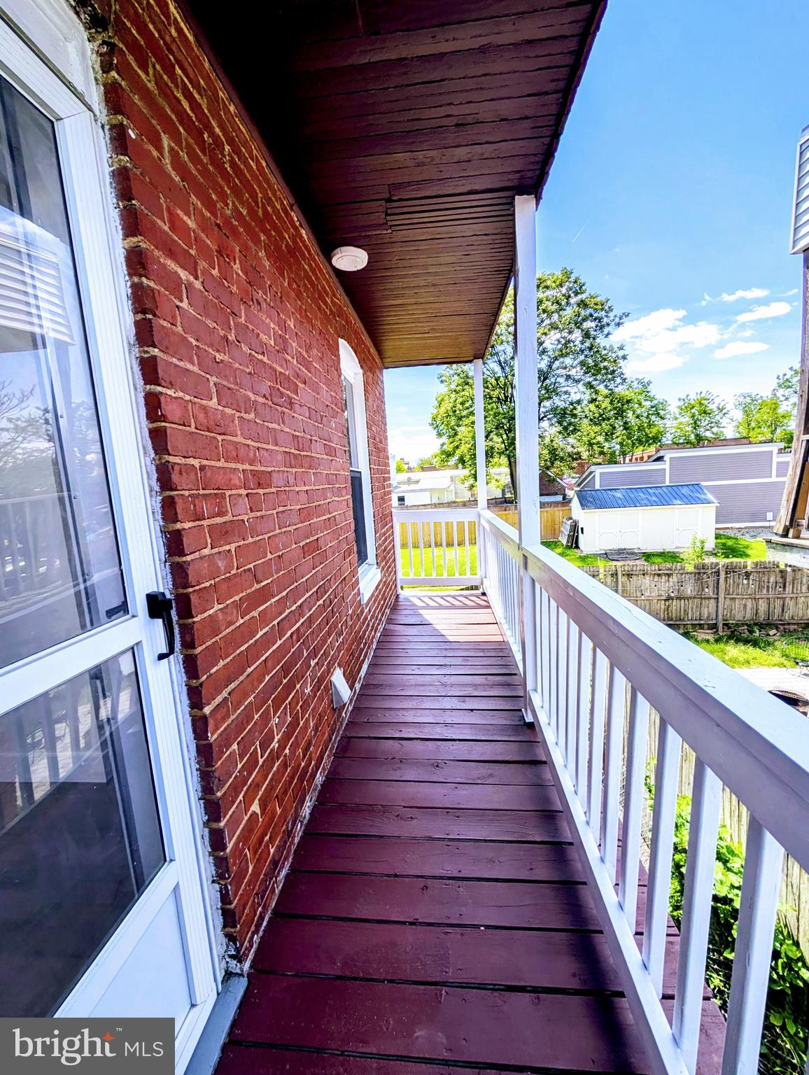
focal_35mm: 12
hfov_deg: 94.6
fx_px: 373
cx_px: 404
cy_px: 538
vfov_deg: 110.5
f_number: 1.7
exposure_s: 1/2786
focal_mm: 2.02
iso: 51
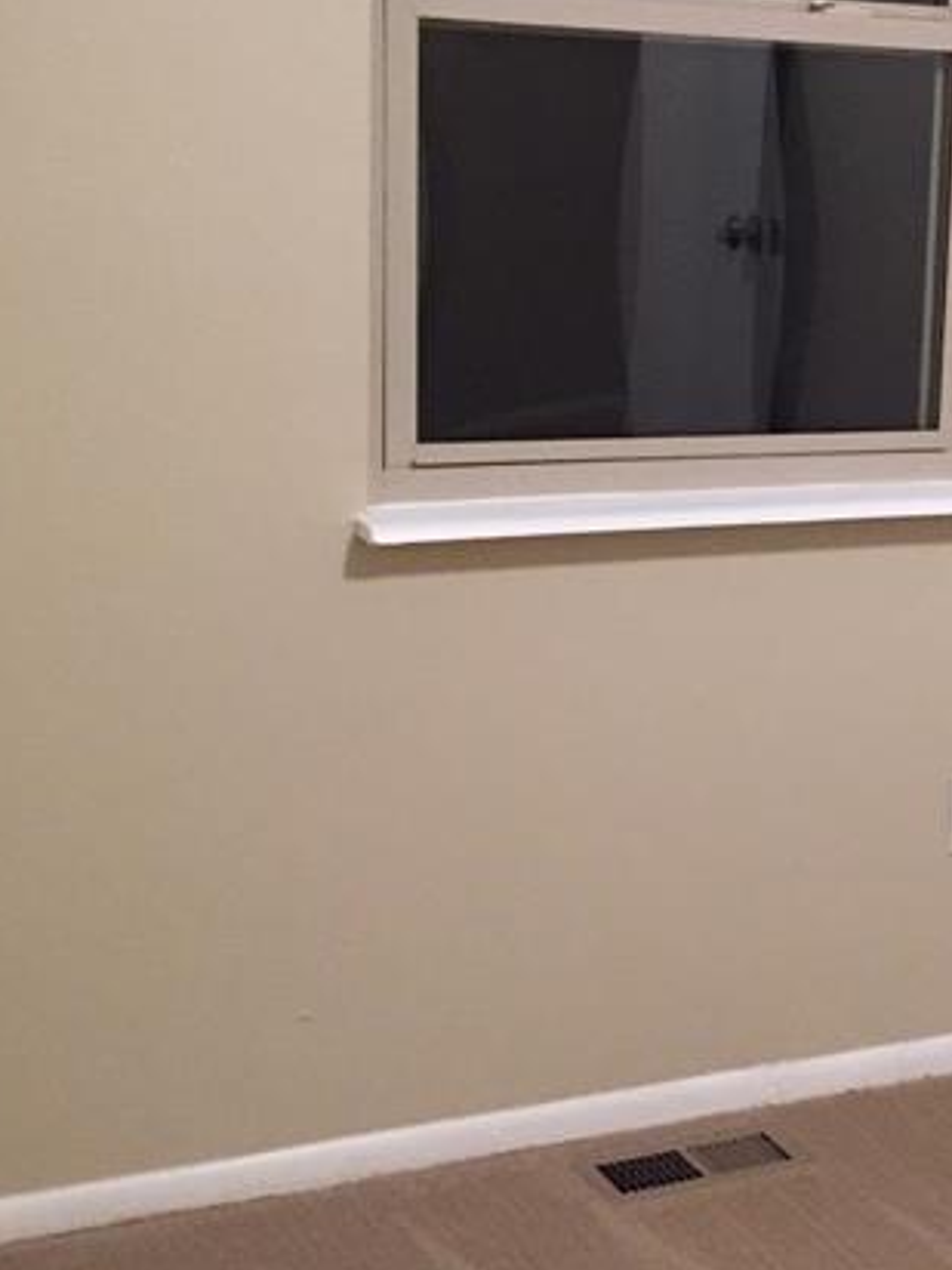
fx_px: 2640
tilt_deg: -12.6
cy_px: 586
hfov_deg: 19.2
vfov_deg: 27.0
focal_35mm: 72
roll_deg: -3.9
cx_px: 1155
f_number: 2.2
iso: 250
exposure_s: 1/20
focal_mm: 4.15
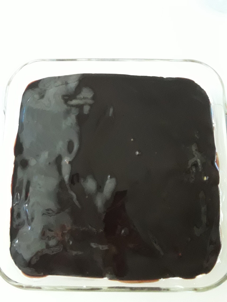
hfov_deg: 46.8
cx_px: 114
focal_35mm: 30
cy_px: 151
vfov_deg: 60.0
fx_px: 262
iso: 640
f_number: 1.9
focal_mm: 2.2
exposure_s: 1/20
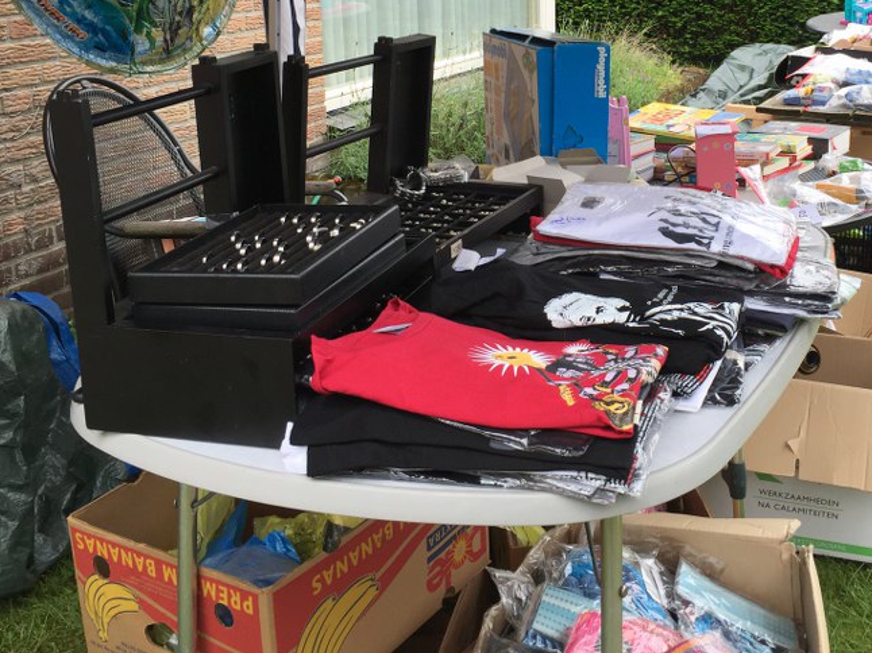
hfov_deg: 40.9
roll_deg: +0.0
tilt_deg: -10.3
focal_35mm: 46
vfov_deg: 30.9
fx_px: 1158
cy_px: 154
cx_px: 563
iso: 32
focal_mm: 4.15
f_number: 2.2
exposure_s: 1/244
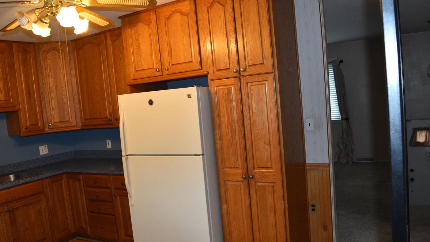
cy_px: 129
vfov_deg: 40.2
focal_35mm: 29
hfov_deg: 66.1
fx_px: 331
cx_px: 213
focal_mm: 18
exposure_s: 1/100
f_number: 5
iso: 800
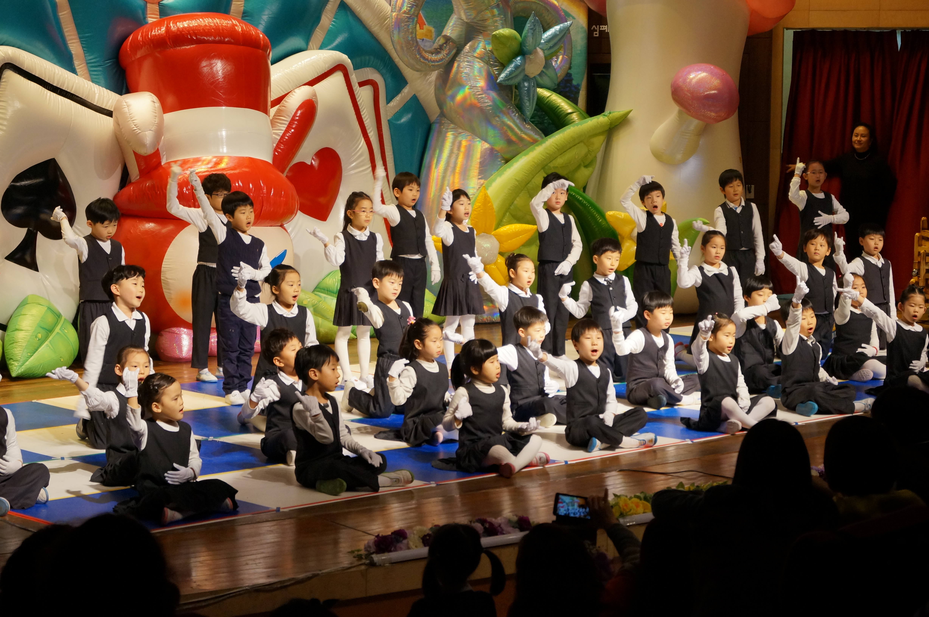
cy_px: 308
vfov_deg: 16.5
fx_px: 2127
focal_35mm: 82
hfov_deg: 24.6
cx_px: 464
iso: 640
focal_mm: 55
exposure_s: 1/100
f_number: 5.6
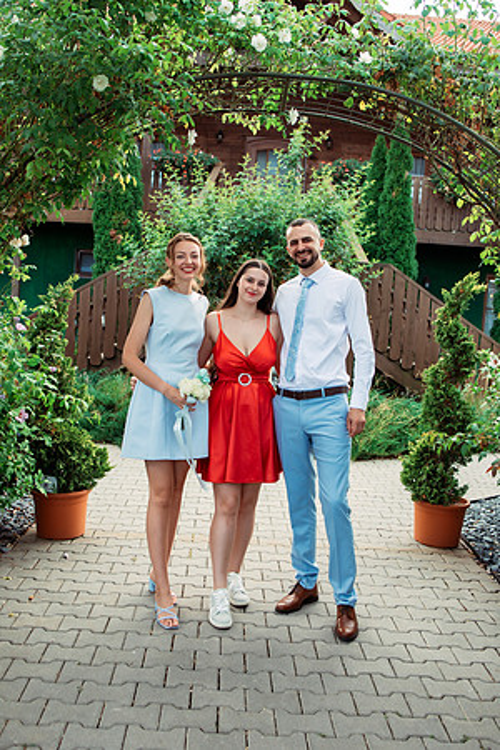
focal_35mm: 35
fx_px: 729
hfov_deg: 37.9
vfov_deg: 54.4
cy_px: 375
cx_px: 250
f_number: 4
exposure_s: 1/320
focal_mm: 35
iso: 320
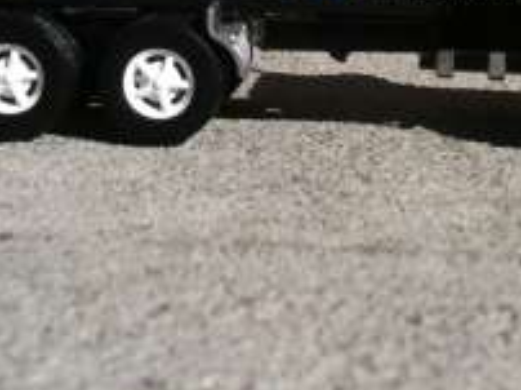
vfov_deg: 13.1
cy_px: -39
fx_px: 1669
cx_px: 364
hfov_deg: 17.7
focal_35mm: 111
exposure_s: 1/2727
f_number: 2.8
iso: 80
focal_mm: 3.85
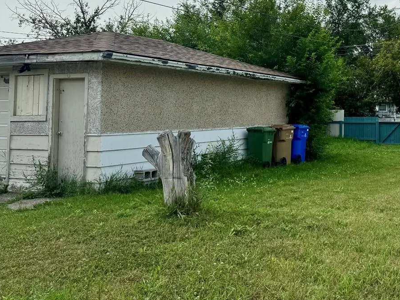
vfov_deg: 33.0
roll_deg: +0.7
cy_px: 81
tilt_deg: +3.7
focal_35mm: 43
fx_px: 497
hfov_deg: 40.7
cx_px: 356
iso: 80
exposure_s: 1/9009
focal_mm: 6.76
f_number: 1.78
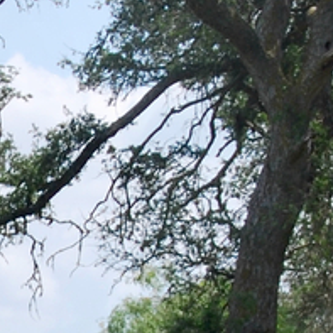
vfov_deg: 5.2
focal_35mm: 334
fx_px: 3635
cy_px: 59
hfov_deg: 5.2
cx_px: -40
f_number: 7.1
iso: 100
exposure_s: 1/200
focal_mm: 32
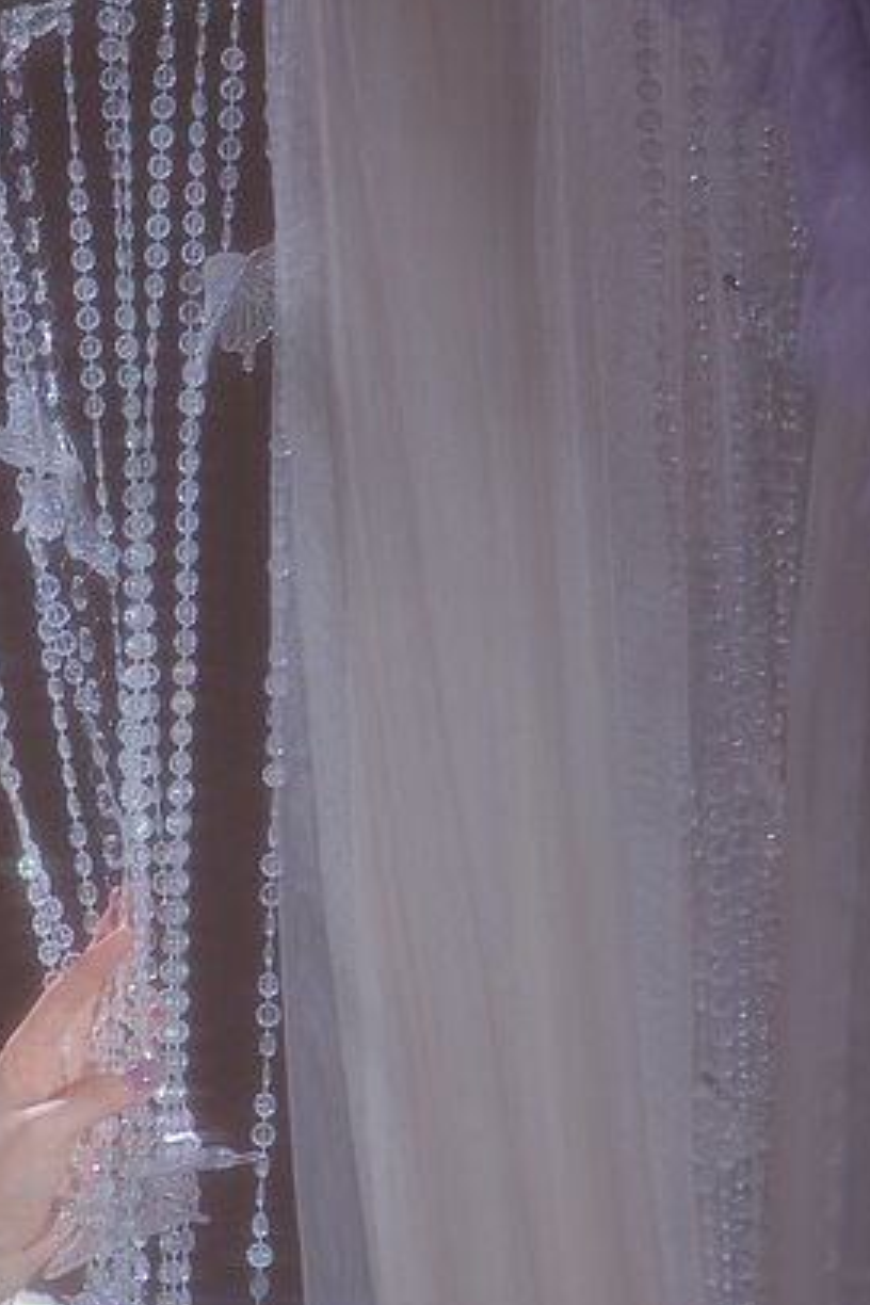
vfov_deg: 10.1
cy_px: 1313
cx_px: -515
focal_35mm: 203
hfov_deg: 6.7
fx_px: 7358
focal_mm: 47
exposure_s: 1/200
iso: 800
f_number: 4
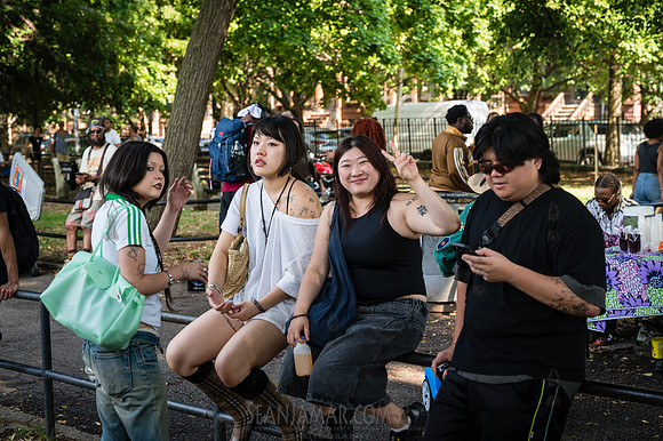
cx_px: 332
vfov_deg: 20.9
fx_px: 1196
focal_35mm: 65
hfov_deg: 31.0
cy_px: 220
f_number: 4.5
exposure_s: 1/200
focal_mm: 65
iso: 500
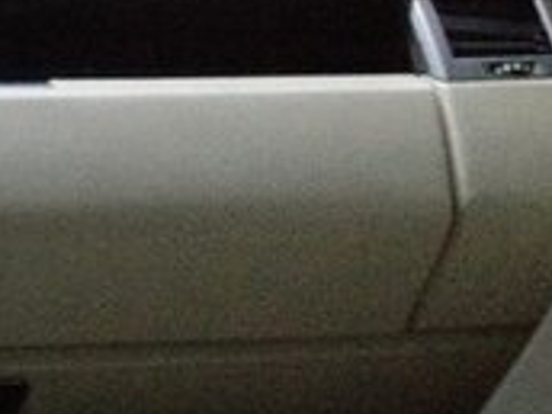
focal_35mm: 134
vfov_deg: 11.0
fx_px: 2137
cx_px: -436
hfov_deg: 13.3
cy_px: 412
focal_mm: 4.28
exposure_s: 1/15
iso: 640
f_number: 2.4
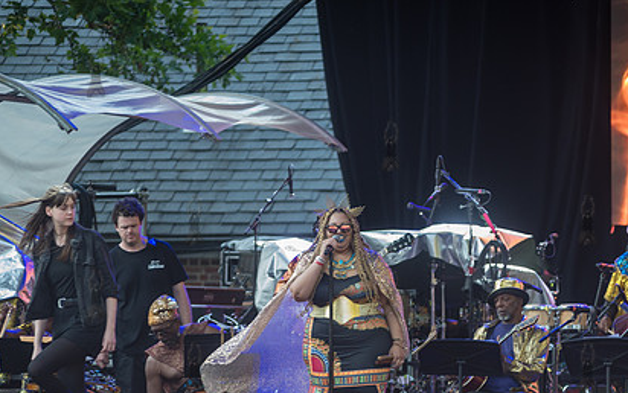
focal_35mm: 287
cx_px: 390
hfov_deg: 7.3
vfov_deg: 4.6
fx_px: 4915
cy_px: 292
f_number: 3.5
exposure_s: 1/200
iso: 500
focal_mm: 200
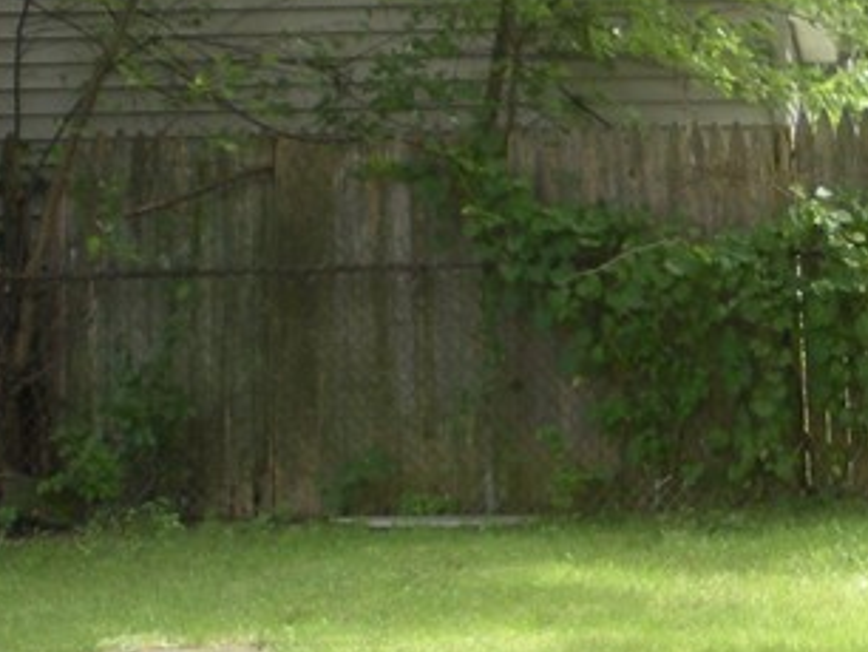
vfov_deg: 12.7
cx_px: 777
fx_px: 2936
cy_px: 281
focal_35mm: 117
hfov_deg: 16.6
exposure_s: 1/64.5
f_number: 3.5
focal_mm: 6.3
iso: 71
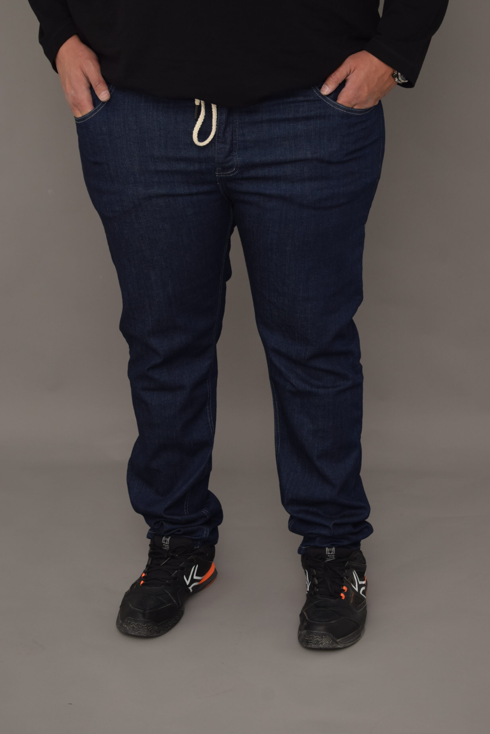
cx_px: 245
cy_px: 367
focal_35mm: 82
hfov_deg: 16.6
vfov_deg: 24.6
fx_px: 1684
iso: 160
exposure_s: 1/125
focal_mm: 55
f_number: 6.3
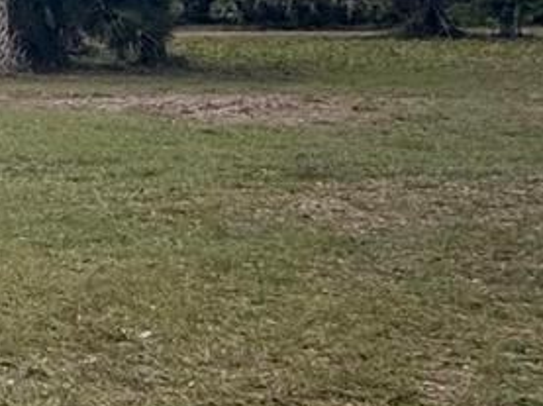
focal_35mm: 81
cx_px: -925
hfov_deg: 13.1
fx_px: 1269
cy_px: 73
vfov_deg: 18.0
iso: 50
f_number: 2.2
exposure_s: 1/955
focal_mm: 2.22
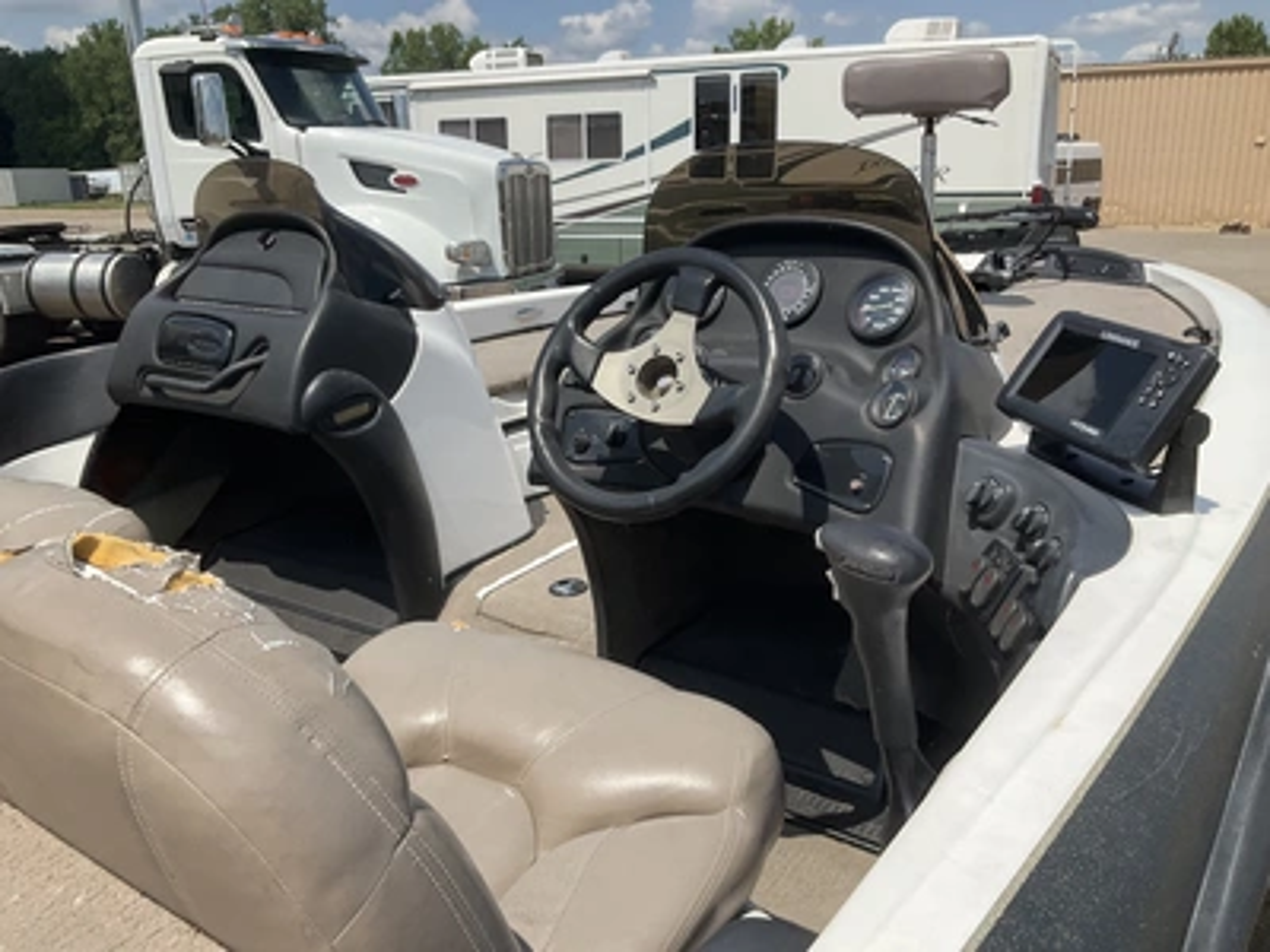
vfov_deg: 48.2
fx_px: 1064
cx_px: 635
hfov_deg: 61.7
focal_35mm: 29
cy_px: 476
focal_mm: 3
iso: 25
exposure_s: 1/2667
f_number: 1.8
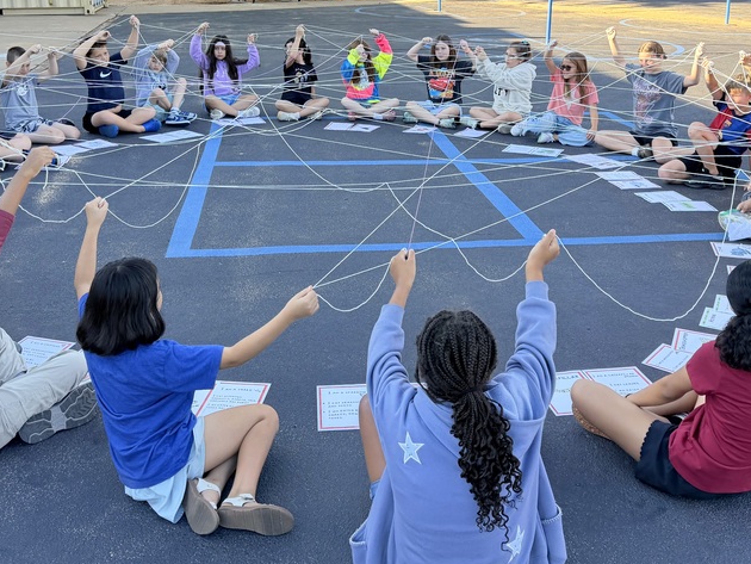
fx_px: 846
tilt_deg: -14.7
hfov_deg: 47.8
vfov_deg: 36.3
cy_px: 169
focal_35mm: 39
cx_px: 377
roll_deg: +0.9
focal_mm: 6.76
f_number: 1.78
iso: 100
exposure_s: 1/858
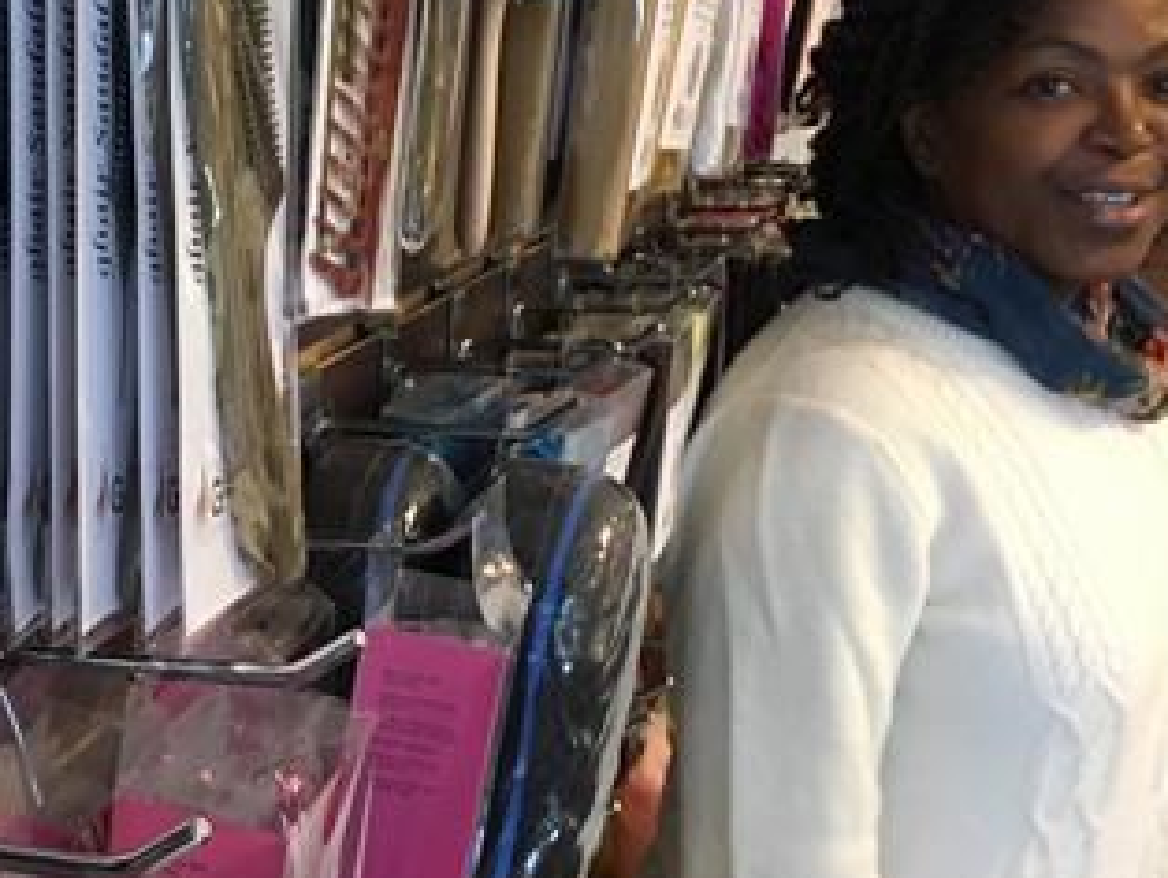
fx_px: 2026
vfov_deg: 24.4
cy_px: 413
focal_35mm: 60
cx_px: 234
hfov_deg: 31.3
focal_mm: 4.15
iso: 125
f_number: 2.2
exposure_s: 1/30
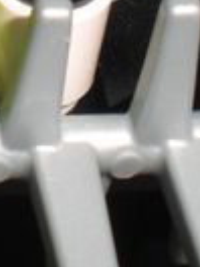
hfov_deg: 7.9
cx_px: -109
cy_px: -22
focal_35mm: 184
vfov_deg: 10.6
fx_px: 1417
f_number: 4.4
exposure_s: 1/60
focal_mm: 6.3
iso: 50
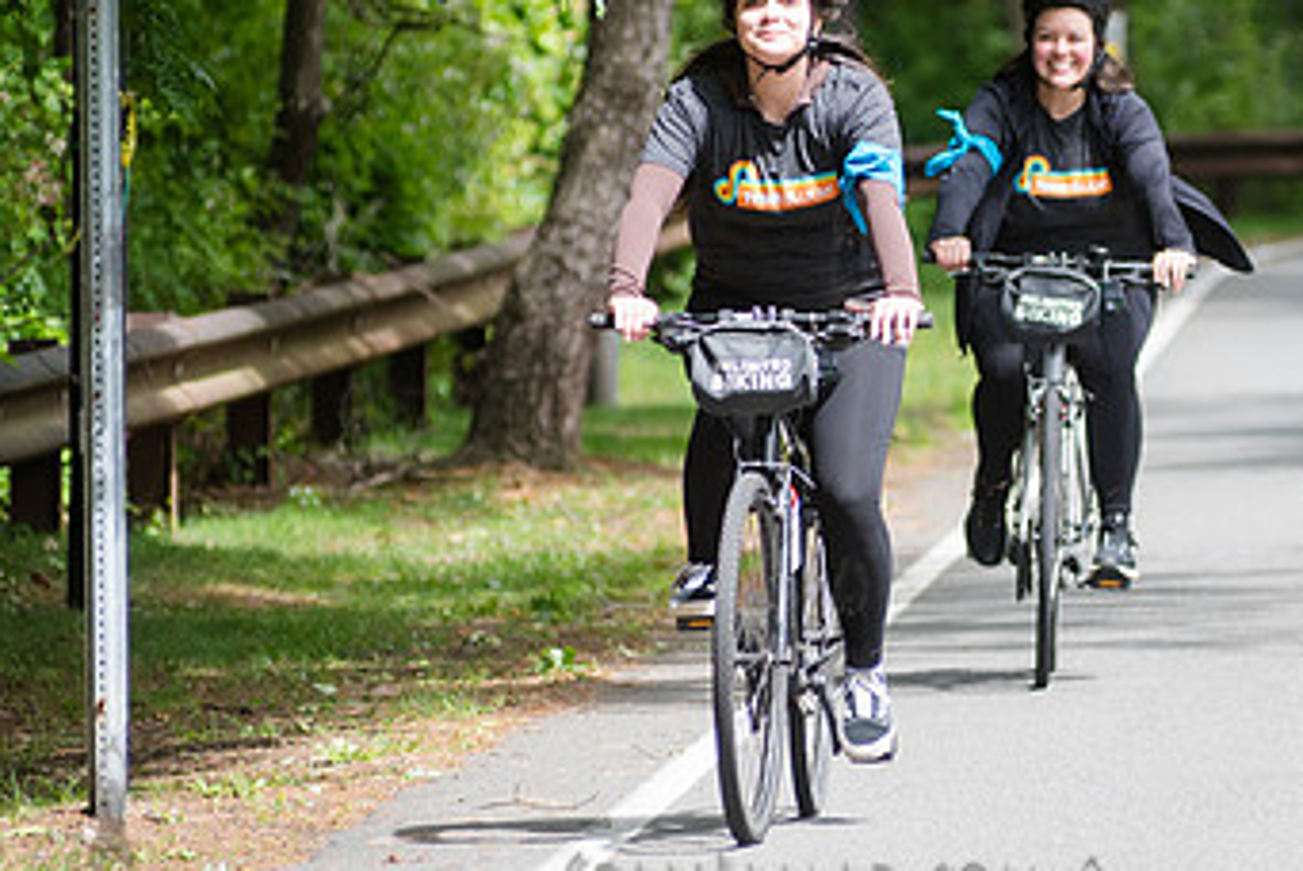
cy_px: 221
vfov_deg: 3.1
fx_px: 16156
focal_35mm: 446
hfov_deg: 4.6
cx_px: 1059
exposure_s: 1/800
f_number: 4
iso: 400
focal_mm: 200
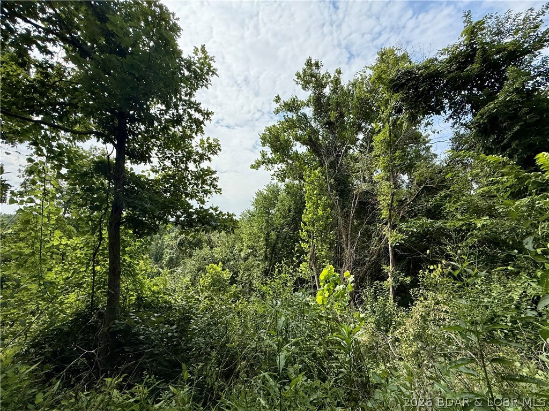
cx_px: 274
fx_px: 222
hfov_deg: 102.1
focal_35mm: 14
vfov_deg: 85.7
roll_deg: -2.4
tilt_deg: +13.1
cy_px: 206
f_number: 2.2
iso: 64
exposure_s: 1/1848
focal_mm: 2.22
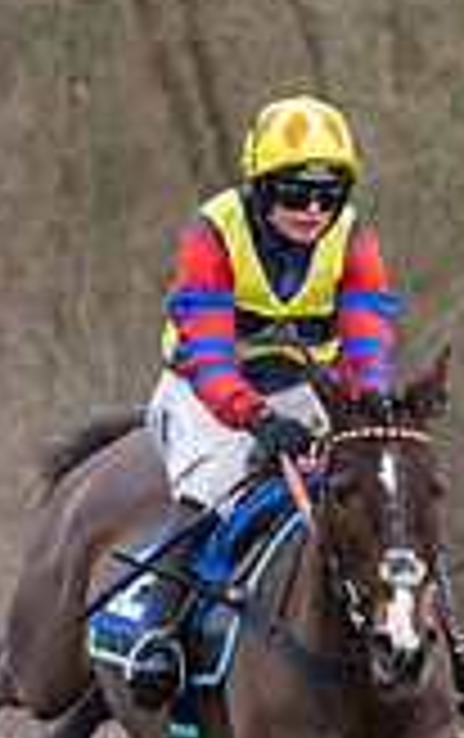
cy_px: 788
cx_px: 644
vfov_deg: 3.4
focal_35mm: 611
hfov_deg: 2.2
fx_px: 12319
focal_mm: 98
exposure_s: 1/1250
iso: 800
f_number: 4
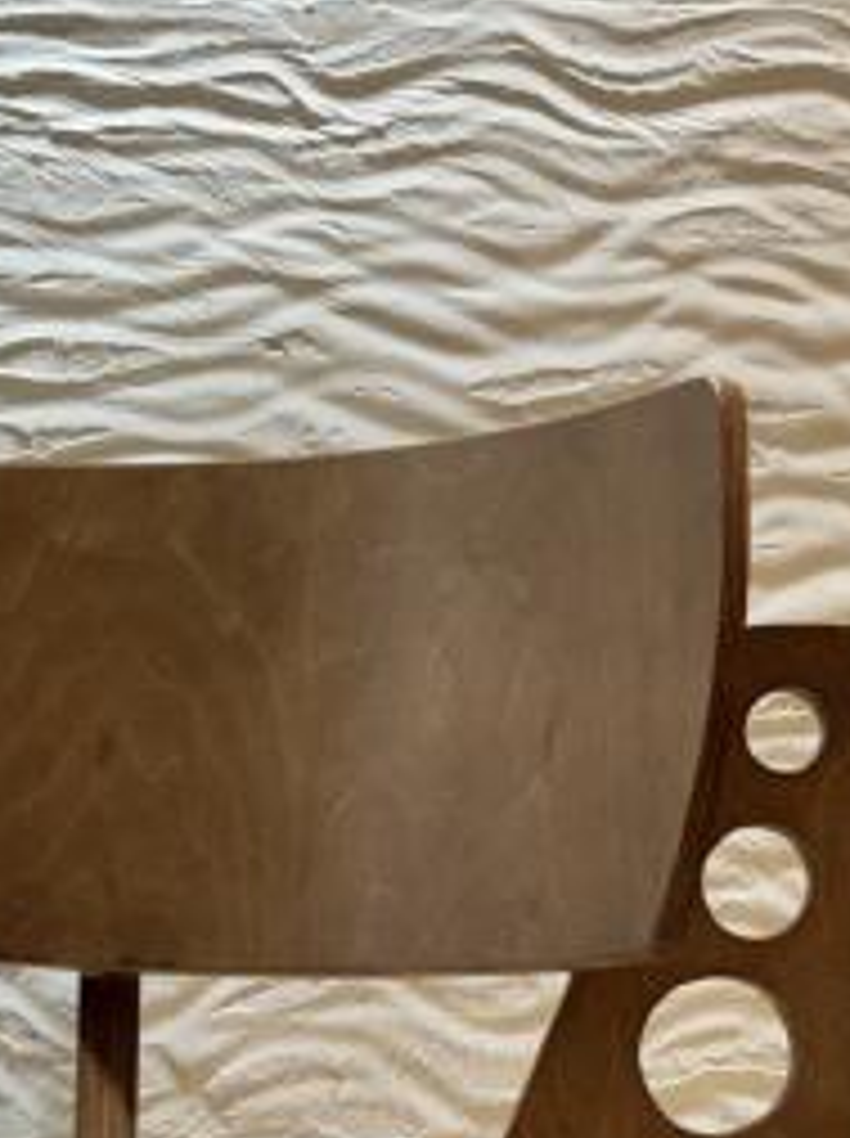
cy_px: 1250
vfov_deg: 14.5
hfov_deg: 11.0
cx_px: 61
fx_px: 4366
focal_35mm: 133
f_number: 1.78
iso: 160
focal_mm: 6.76
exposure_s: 1/100
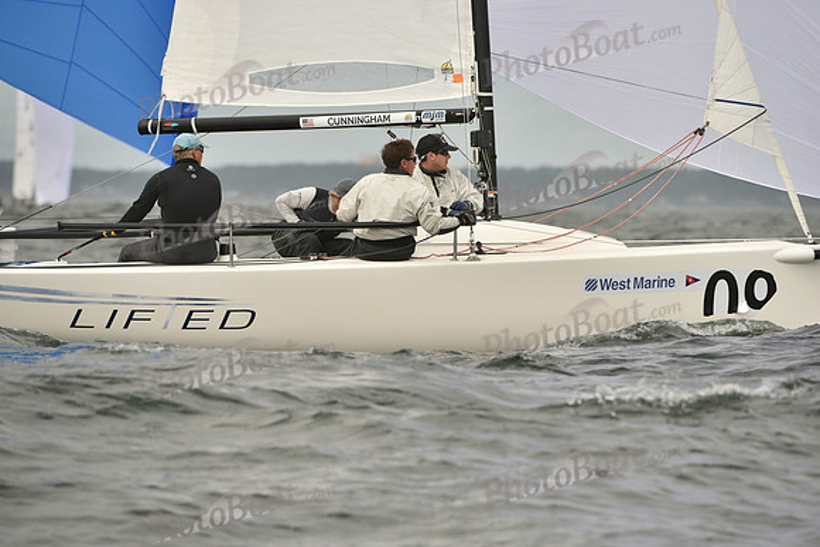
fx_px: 9113
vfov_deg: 3.4
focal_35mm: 400
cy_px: 274
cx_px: 410
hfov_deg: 5.2
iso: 320
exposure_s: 1/1250
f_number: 7.1
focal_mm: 400
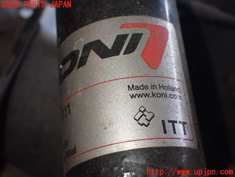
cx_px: 118
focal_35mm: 62
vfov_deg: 23.7
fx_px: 421
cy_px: 88
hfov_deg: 31.2
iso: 800
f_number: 3.6
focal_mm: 11.09
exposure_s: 1/100
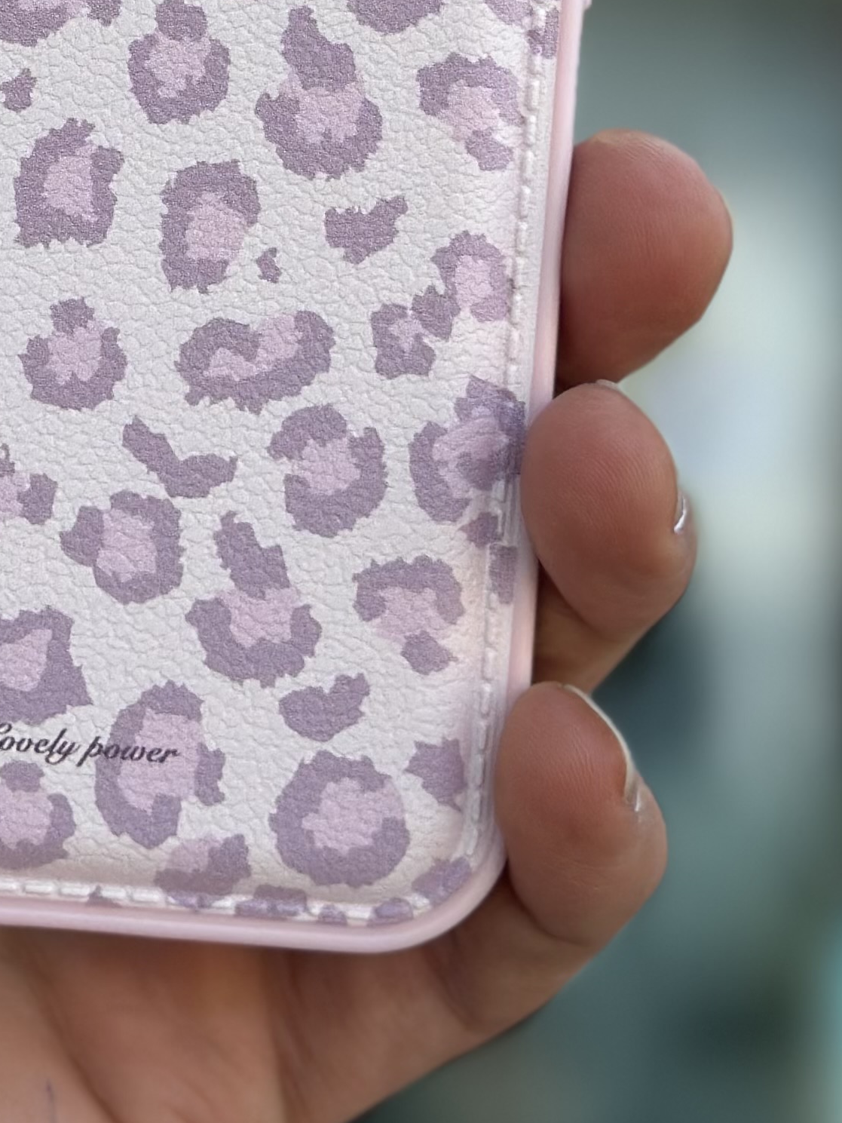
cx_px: 225
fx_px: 4216
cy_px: -20
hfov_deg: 11.4
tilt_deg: +10.6
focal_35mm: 130
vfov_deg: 14.9
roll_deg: -1.8
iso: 80
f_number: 1.78
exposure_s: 1/1289
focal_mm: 6.86
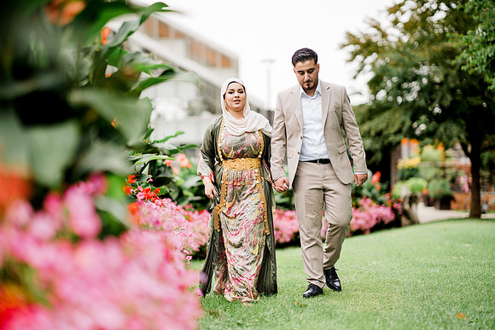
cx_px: 248
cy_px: 165
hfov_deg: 23.9
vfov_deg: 16.1
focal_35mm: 85
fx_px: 1169
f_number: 1.4
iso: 100
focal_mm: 85
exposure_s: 1/2500
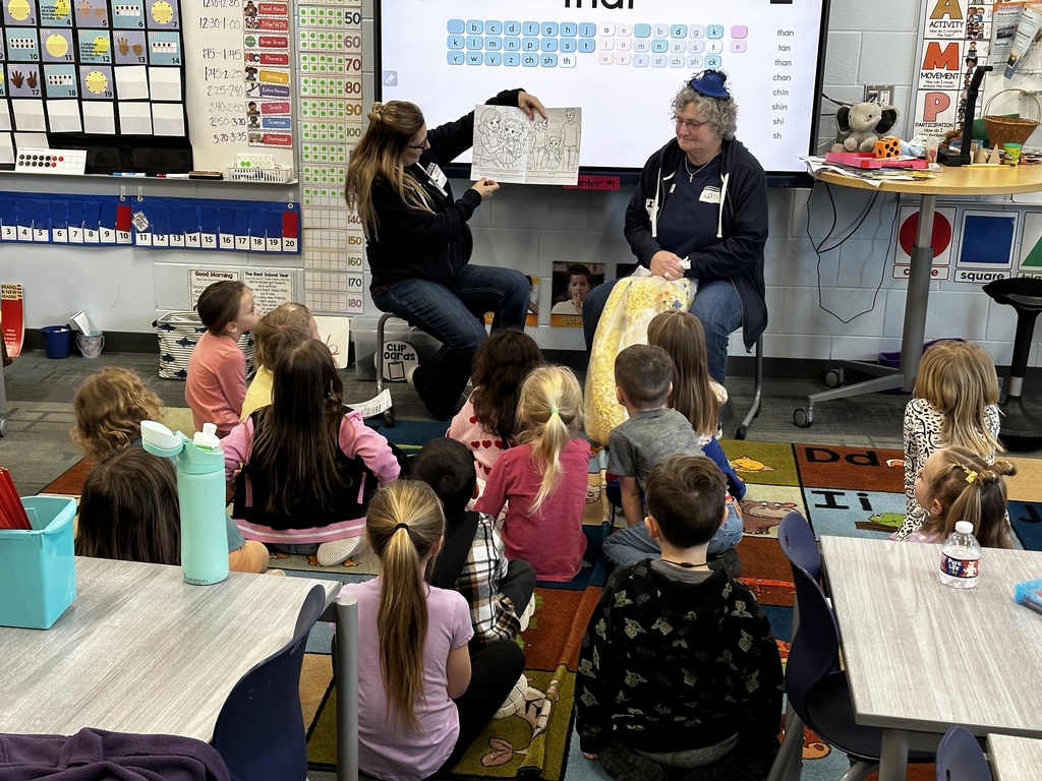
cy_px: 390
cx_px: 521
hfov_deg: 39.7
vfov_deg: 30.3
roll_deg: -1.9
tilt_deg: -15.9
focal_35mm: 48
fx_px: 1445
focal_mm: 6.86
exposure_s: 1/60
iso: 200
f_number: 1.78
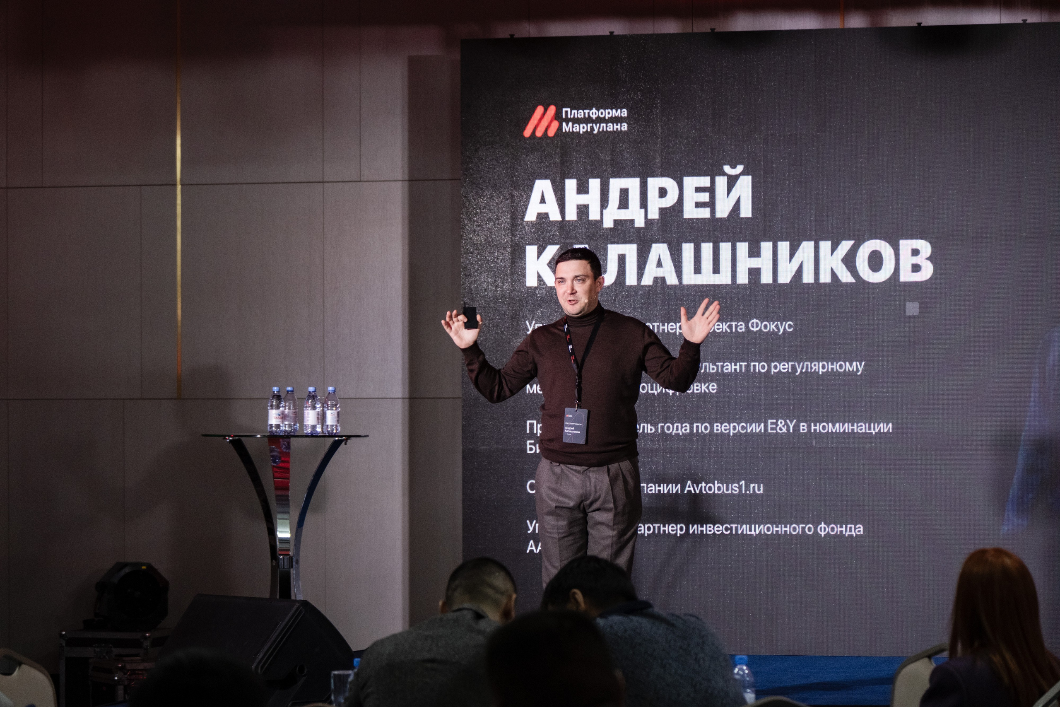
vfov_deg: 11.4
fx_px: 3533
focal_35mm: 120
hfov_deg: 17.1
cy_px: 354
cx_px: 530
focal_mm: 80
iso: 1600
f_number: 4
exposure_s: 1/250
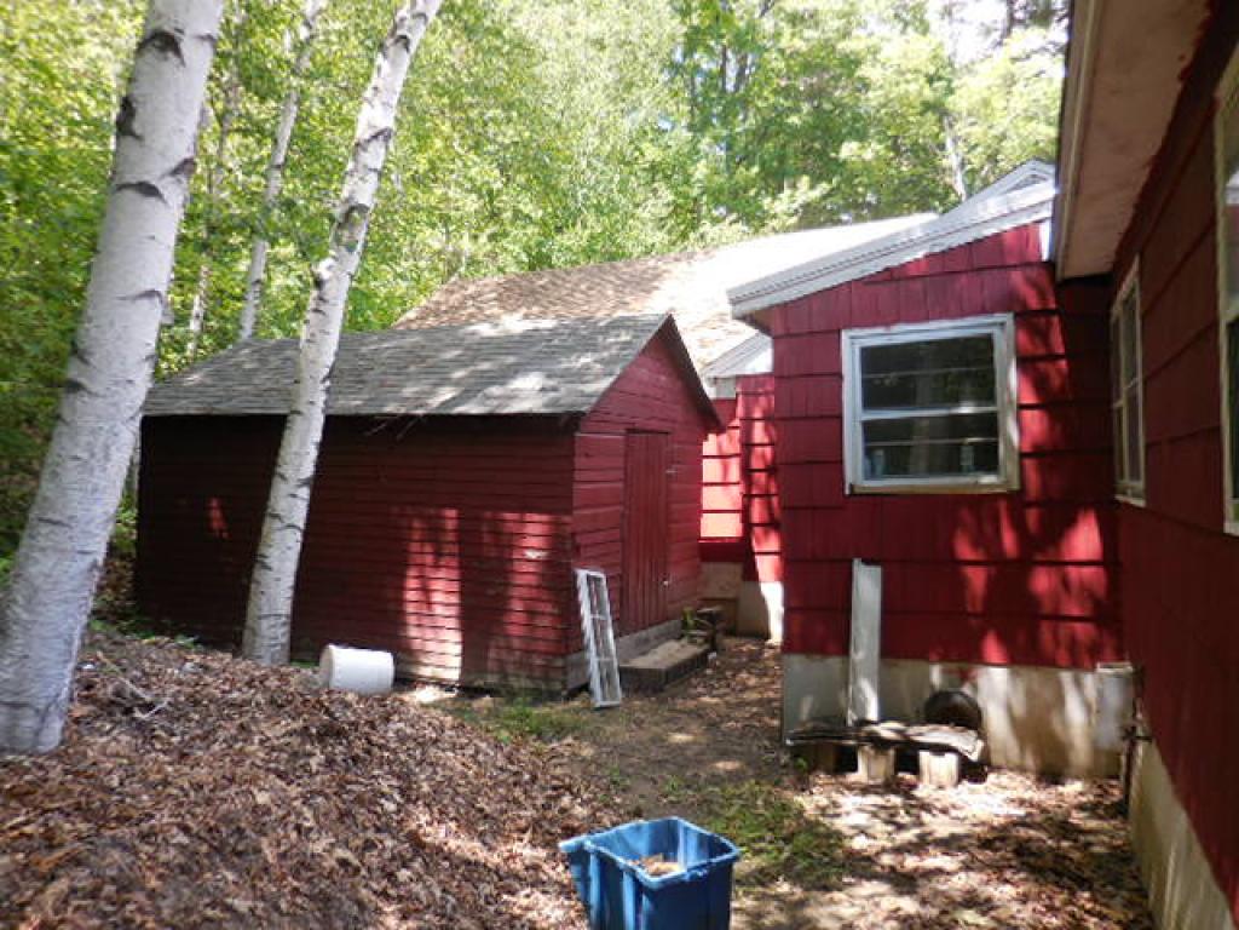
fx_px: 895
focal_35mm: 25
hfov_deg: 69.4
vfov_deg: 54.9
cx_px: 620
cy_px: 465
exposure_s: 1/160
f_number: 3.3
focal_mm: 4.5
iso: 125
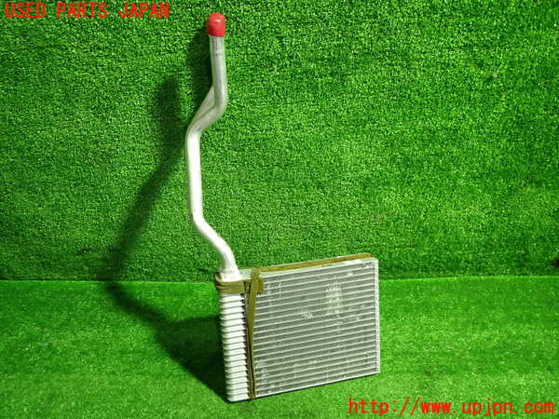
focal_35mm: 25
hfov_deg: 69.4
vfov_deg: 54.9
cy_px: 210
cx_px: 280
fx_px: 404
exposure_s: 1/30
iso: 320
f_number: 2
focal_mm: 4.5
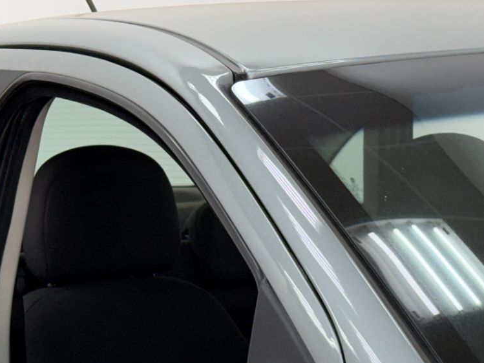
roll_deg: +2.0
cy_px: 424
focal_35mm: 123
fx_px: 1720
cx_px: 204
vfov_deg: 11.8
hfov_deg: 16.0
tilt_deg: -10.6
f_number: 1.78
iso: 125
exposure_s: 1/120
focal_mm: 6.76
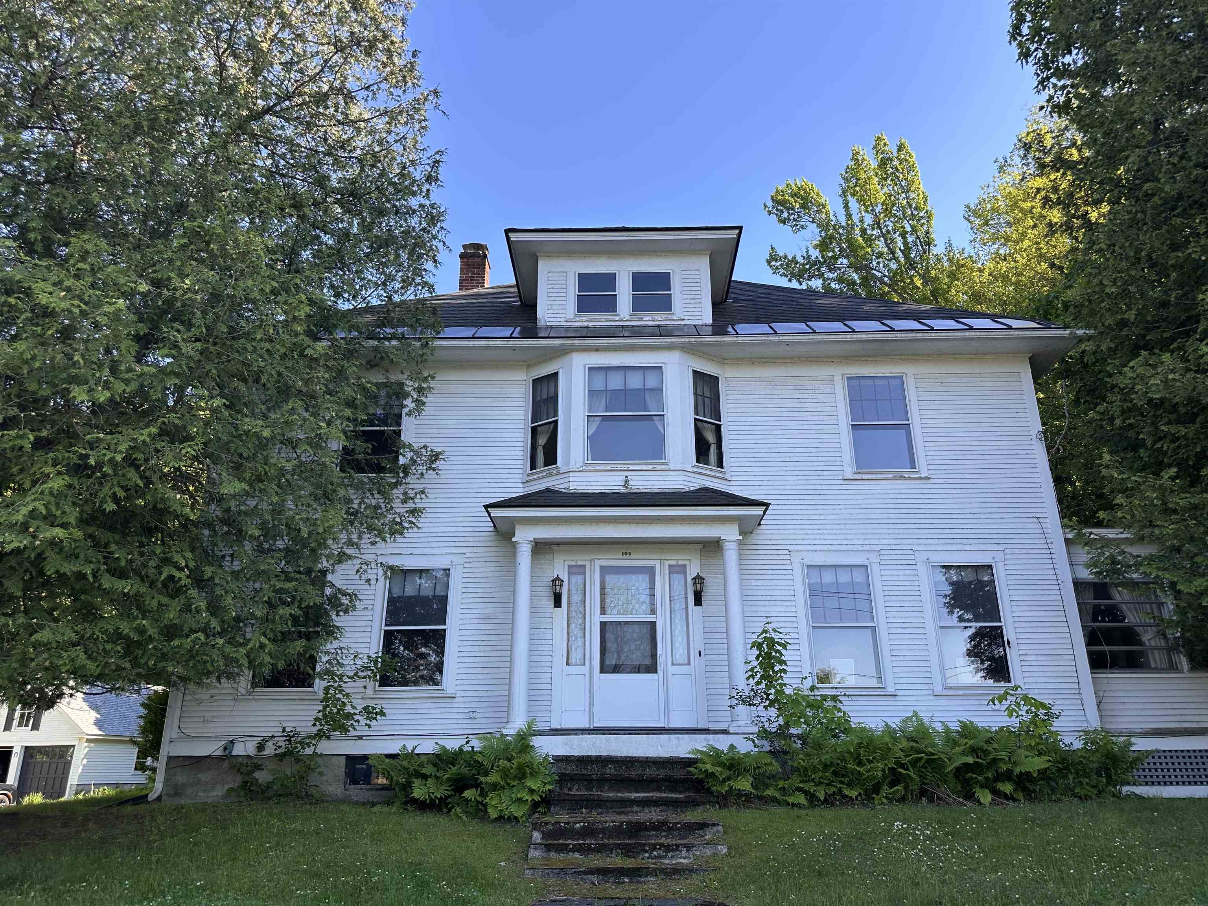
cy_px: 453
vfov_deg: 56.8
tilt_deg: +19.2
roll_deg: +0.3
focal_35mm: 24
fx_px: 838
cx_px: 604
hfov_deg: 71.6
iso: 80
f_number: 1.78
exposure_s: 1/952
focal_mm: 6.86
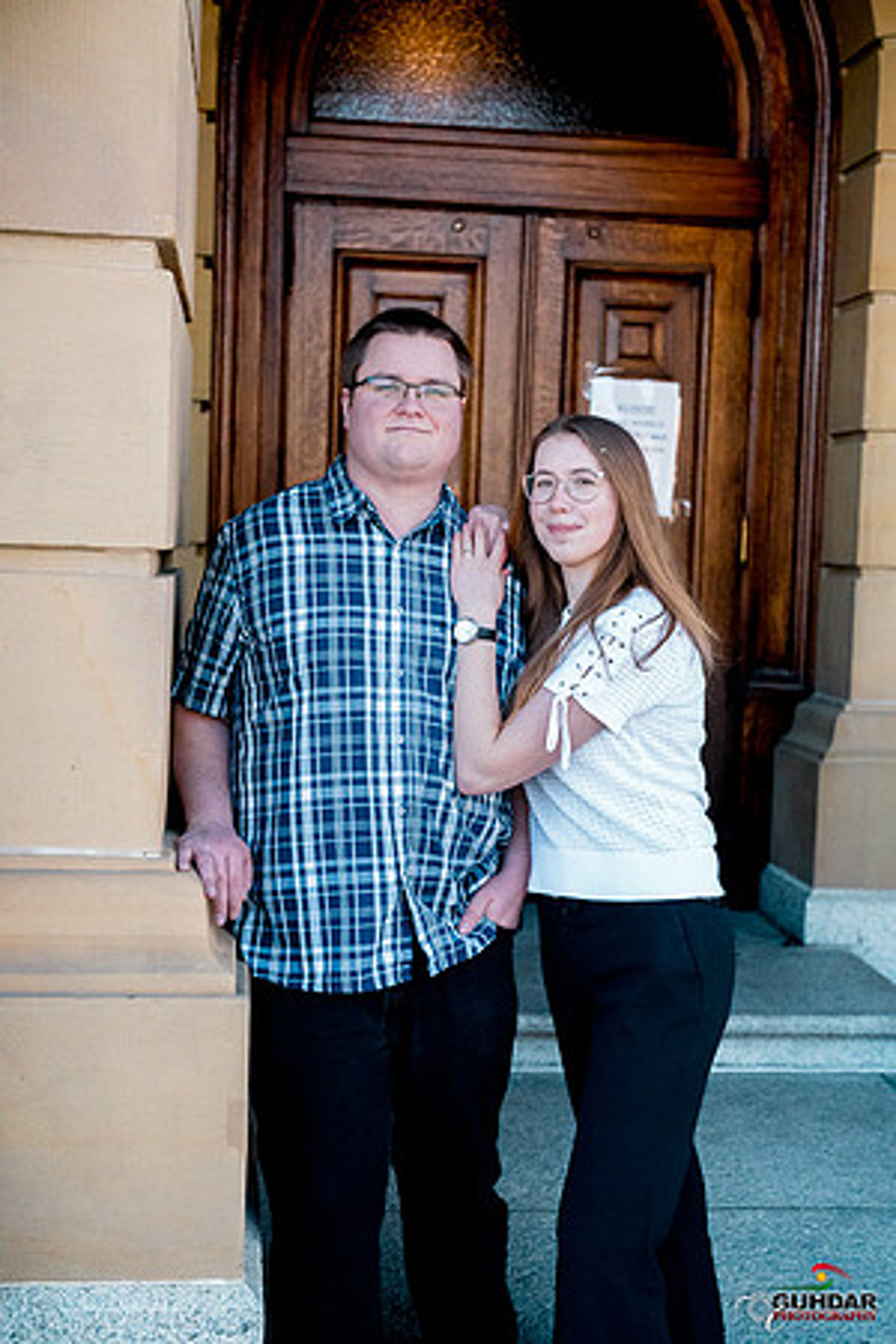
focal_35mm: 50
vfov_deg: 39.6
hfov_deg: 27.0
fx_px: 1867
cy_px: 672
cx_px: 448
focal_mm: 50
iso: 6400
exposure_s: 1/8000
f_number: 3.5
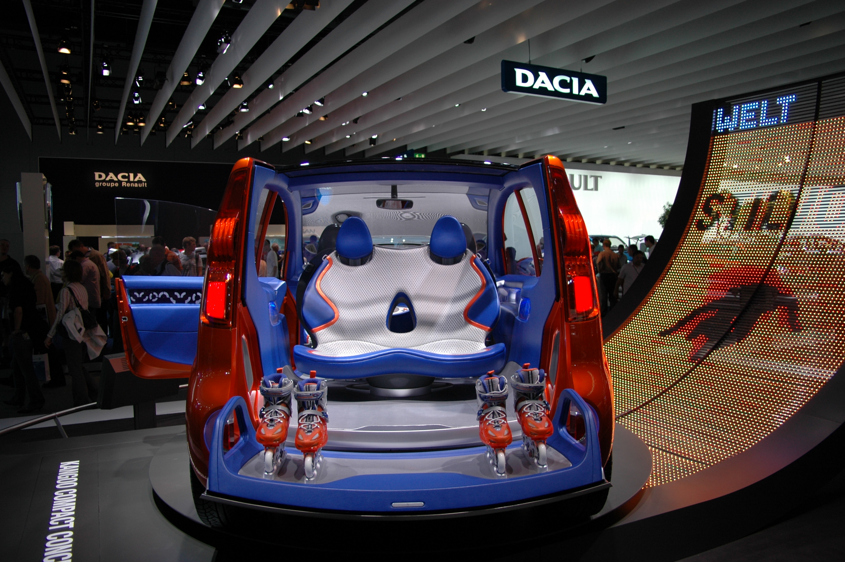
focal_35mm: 27
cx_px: 422
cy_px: 281
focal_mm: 18
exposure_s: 1/80
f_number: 4.5
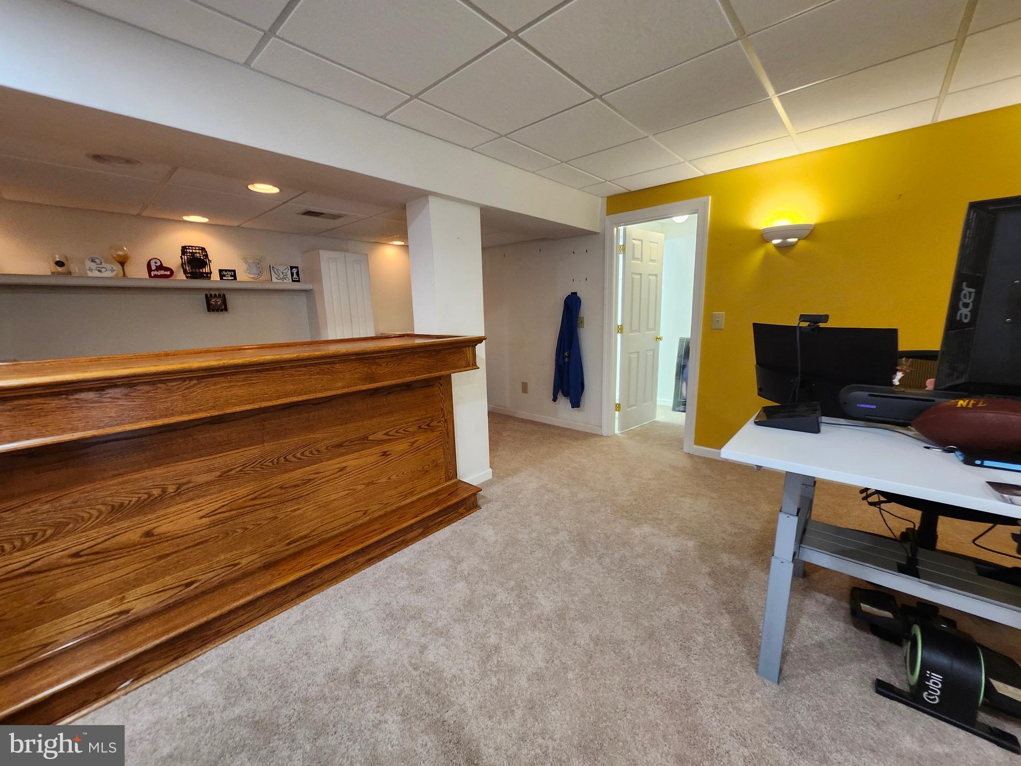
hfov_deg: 106.2
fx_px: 383
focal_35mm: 13
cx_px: 510
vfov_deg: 89.9
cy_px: 383
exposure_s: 1/30
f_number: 2.2
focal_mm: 1.74
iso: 320
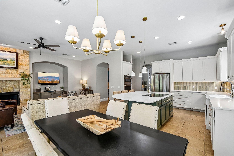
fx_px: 97
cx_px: 117
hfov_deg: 100.4
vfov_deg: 77.3
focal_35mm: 15
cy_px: 78
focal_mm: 10
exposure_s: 1/60
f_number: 8
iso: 400
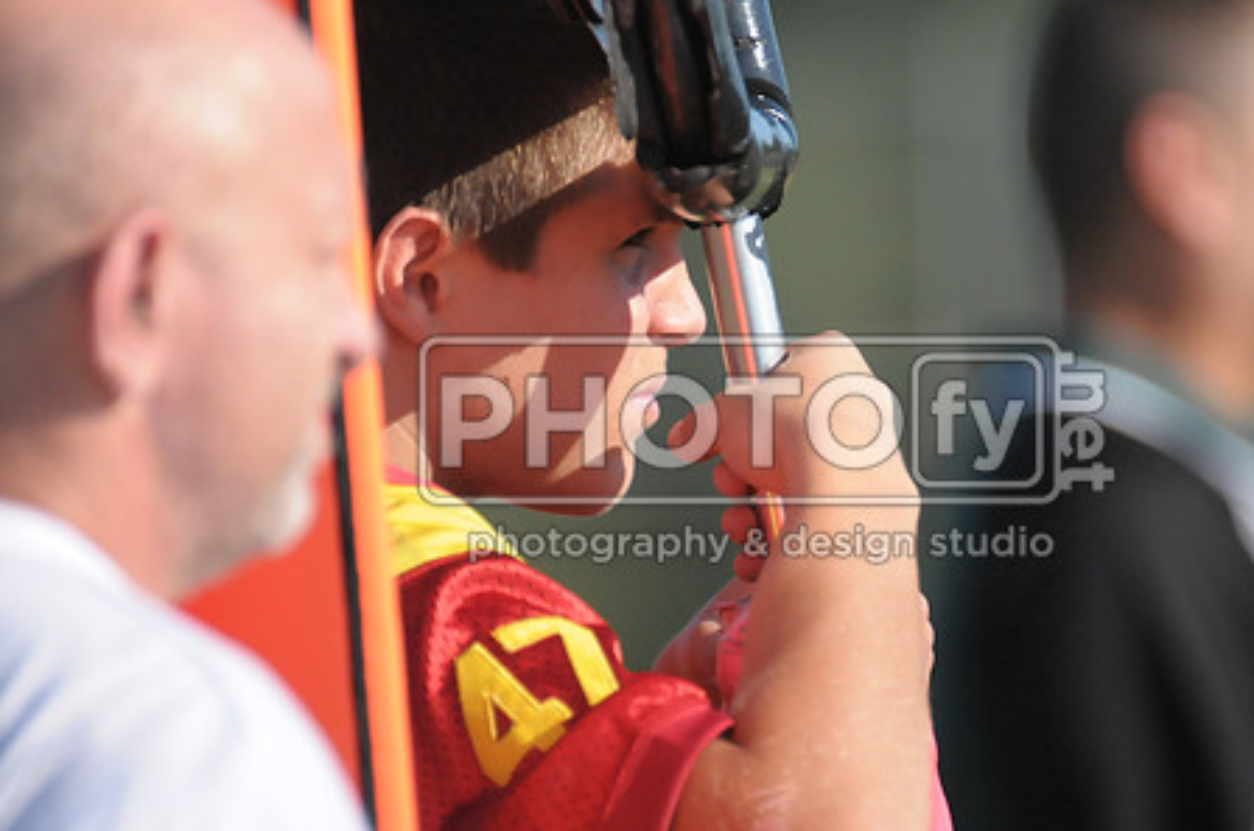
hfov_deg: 2.7
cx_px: 753
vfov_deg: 1.8
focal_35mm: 777
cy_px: 441
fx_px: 27017
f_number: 4
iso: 1600
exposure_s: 1/8000
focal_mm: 400
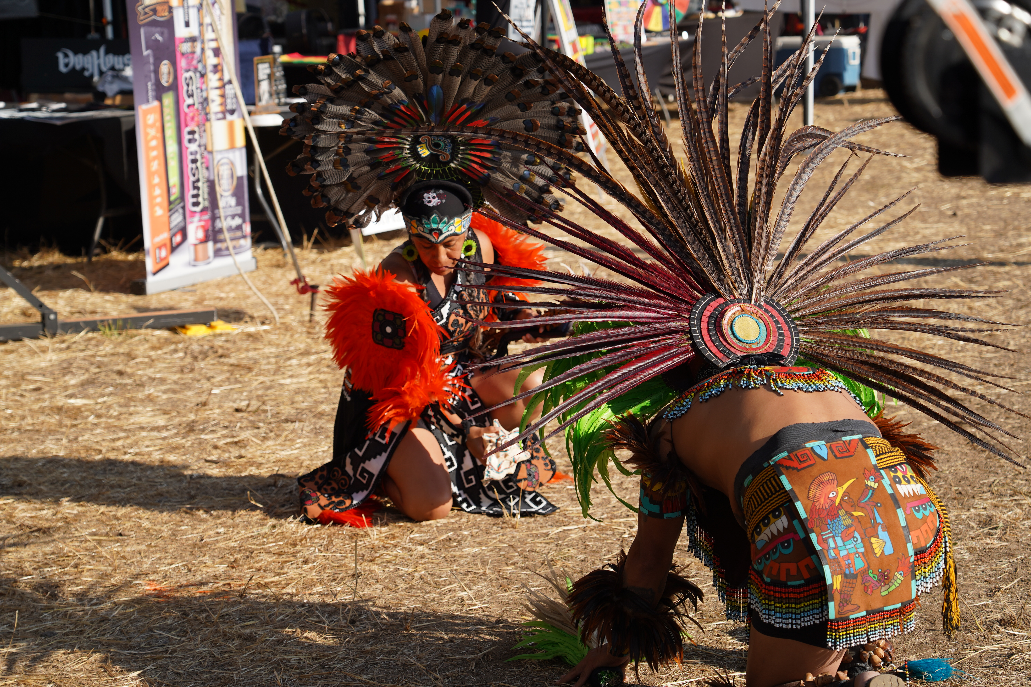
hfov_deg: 20.8
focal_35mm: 98
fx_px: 2806
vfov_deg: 14.0
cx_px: 516
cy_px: 344
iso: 100
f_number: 5.6
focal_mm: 98
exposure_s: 1/320
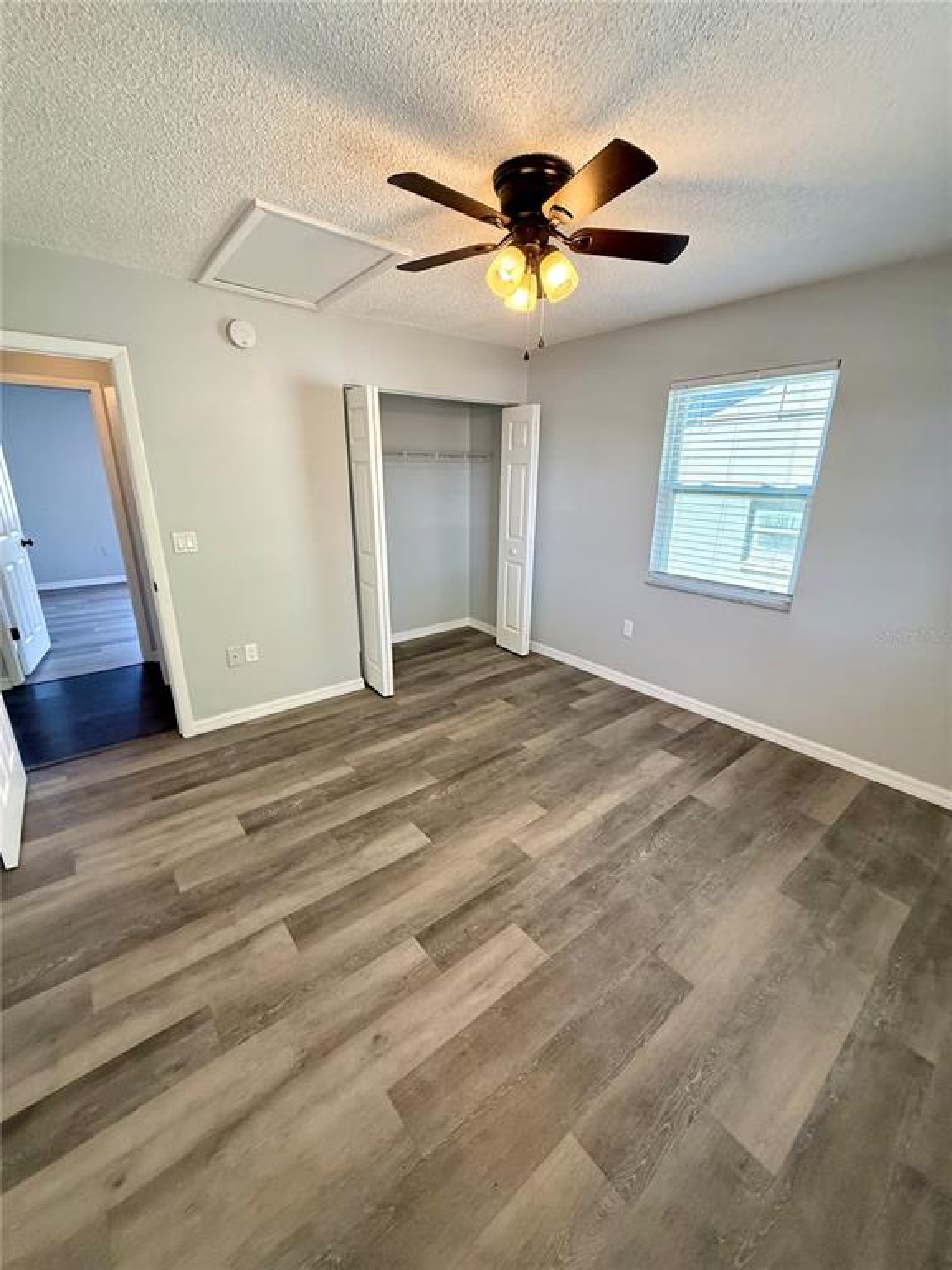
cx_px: 476
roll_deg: -1.7
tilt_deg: -15.0
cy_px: 635
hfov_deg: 85.7
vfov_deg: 102.1
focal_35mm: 14
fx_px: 513
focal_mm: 2.22
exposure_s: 1/120
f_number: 2.2
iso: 250
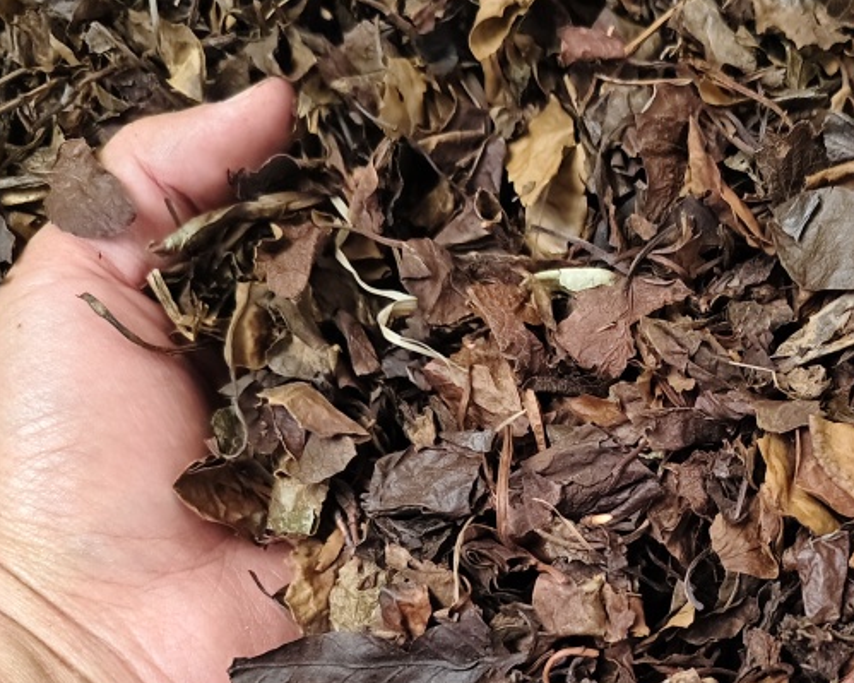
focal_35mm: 48
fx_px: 1213
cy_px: 550
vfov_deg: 30.6
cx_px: 664
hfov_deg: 37.6
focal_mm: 5.56
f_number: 1.88
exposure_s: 1/243
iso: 5709
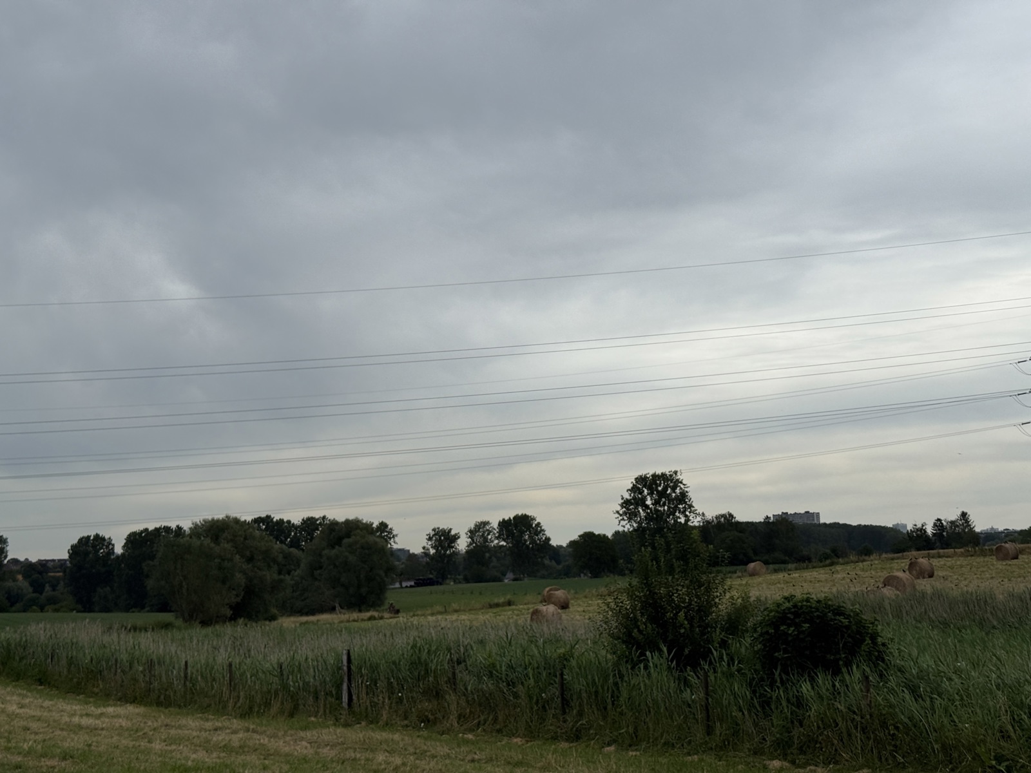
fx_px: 1430
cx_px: 516
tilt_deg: +8.7
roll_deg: +1.8
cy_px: 386
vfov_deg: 30.3
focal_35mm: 48
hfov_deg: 39.7
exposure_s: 1/6024
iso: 64
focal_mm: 6.76
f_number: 1.78
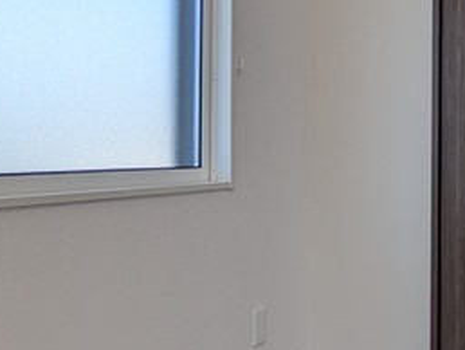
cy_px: 141
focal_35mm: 52
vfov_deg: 28.0
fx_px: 699
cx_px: 665
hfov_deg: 27.6
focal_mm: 1.83
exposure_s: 1/234
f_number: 2.2
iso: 49
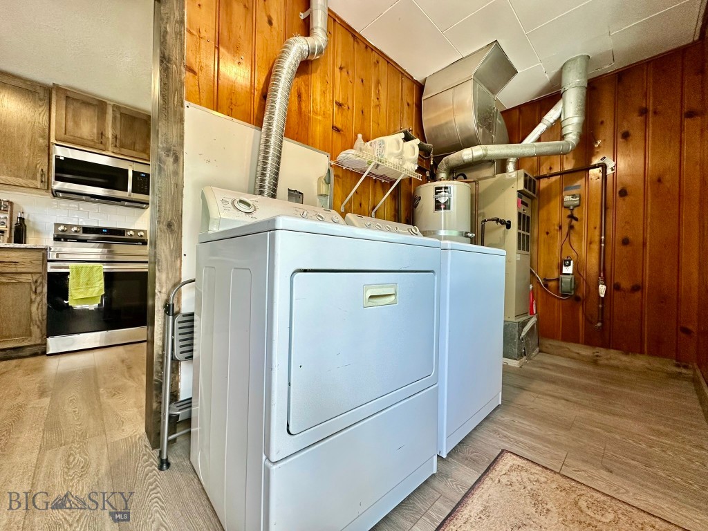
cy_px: 266
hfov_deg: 102.1
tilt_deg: +0.2
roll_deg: -0.9
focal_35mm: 14
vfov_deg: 85.7
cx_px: 354
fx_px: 286
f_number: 2.2
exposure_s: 1/60
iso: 200
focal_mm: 2.22
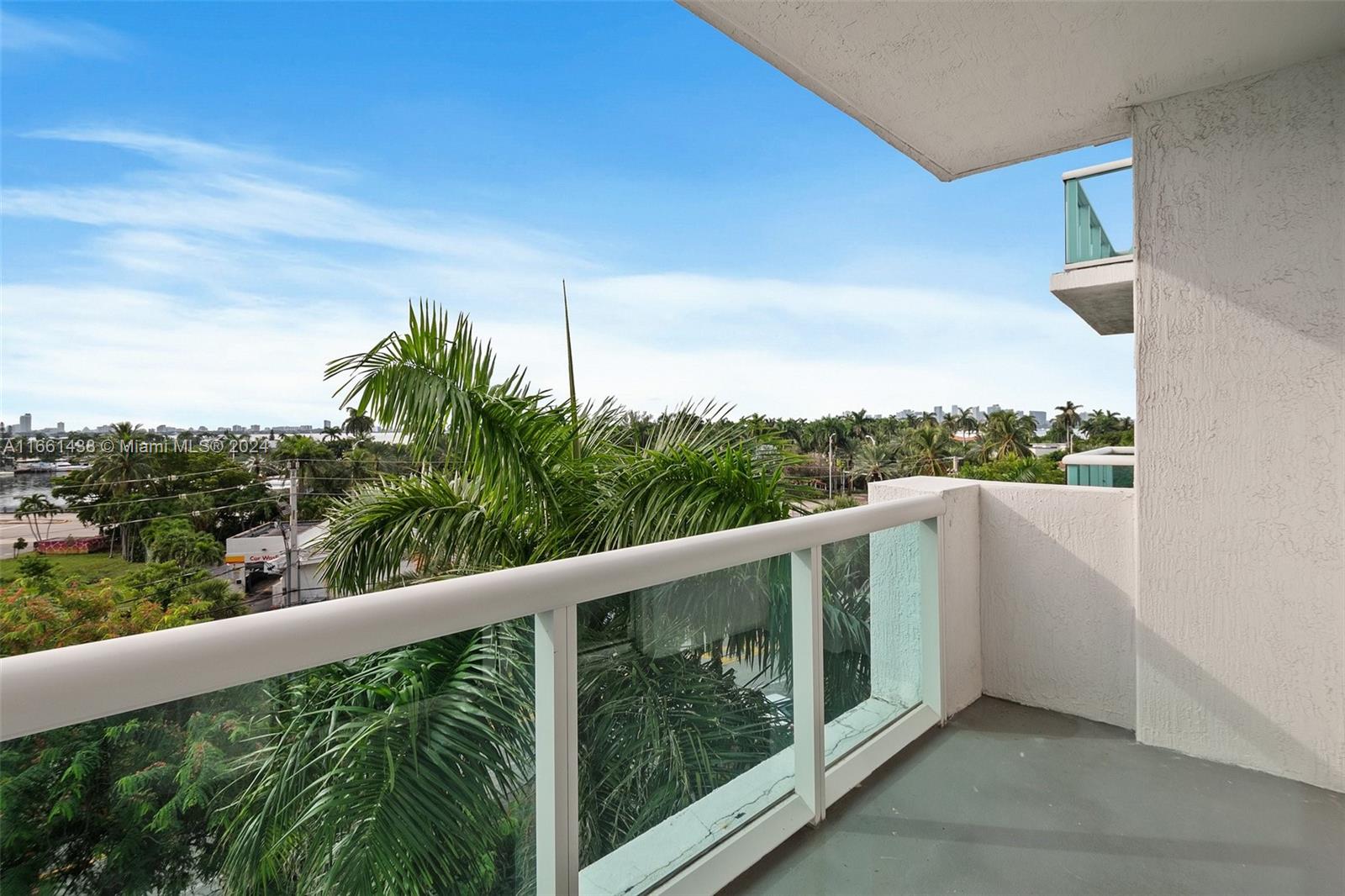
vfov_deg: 77.3
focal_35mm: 15
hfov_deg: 100.4
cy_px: 448
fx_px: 560
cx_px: 672
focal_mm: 10
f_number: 8
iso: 200
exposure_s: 1/250
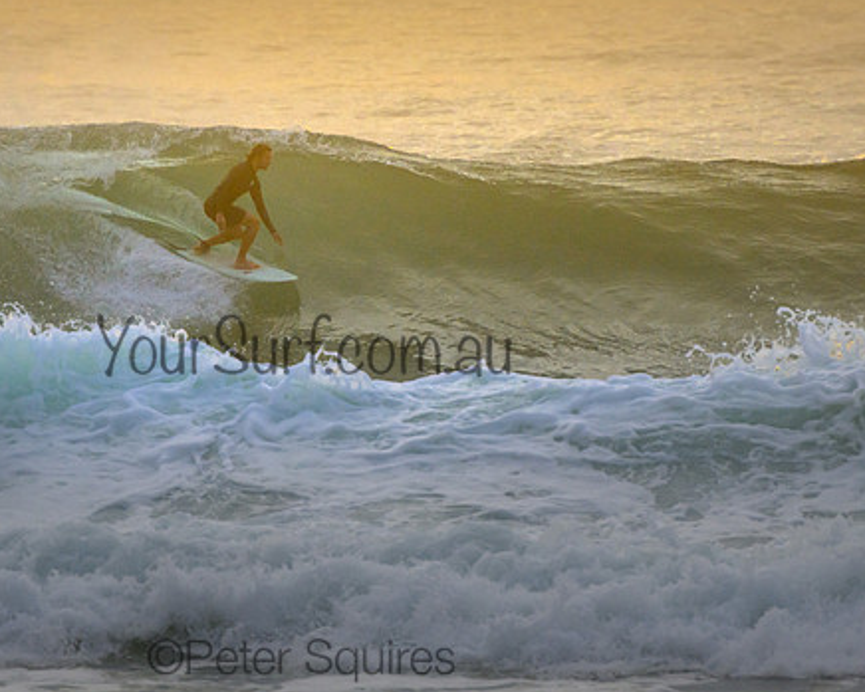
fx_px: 17592
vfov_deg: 2.3
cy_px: 205
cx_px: 275
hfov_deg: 2.8
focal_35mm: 687
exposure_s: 1/2000
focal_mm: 400
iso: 720
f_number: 5.6
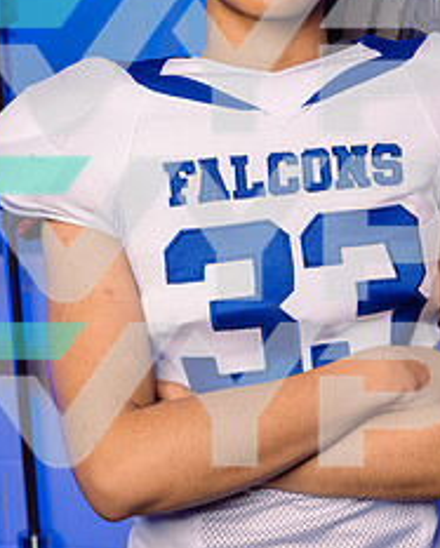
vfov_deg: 19.9
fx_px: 1560
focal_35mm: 96
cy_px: 230
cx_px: 296
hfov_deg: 16.0
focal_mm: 53
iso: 400
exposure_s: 1/200
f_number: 7.1
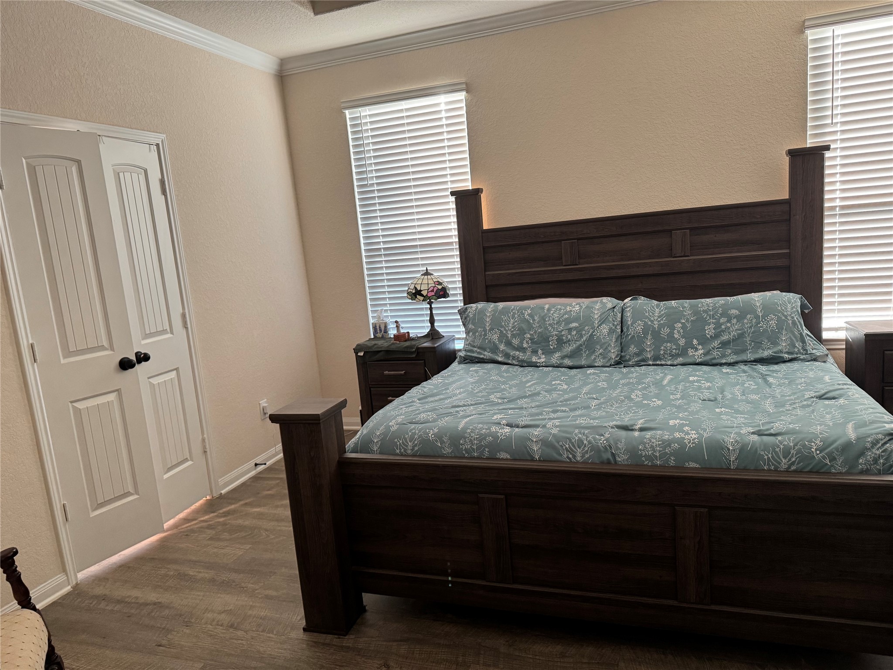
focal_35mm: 24
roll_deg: +5.2
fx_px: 619
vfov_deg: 56.8
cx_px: 446
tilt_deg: -10.2
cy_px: 335
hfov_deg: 71.6
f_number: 1.78
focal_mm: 6.76
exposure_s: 1/60
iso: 320
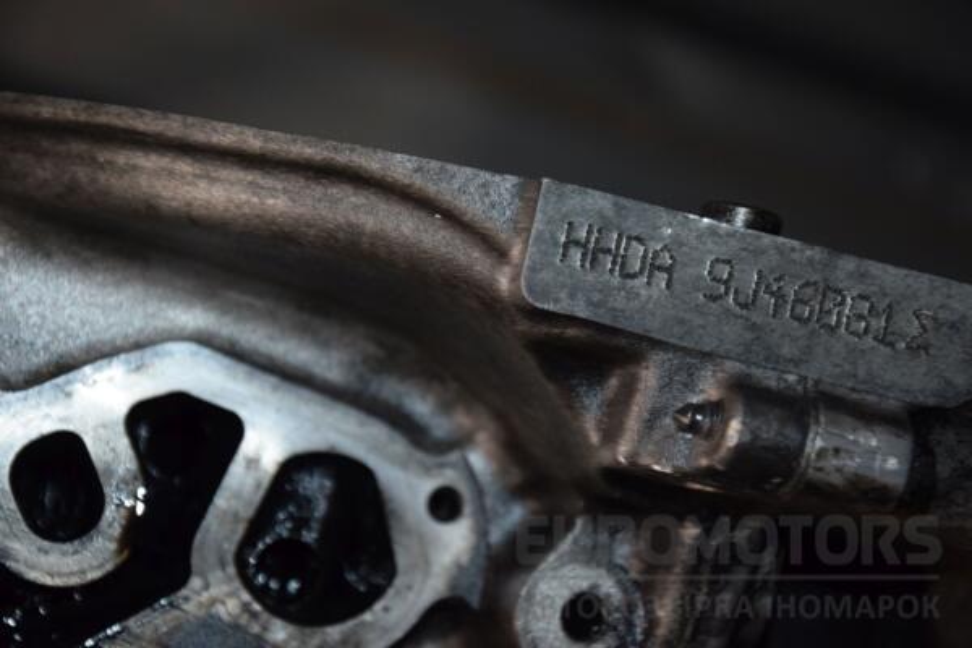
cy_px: 324
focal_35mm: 112
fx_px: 3037
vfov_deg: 12.2
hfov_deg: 18.2
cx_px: 486
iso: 800
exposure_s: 1/60
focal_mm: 75
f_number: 5.3
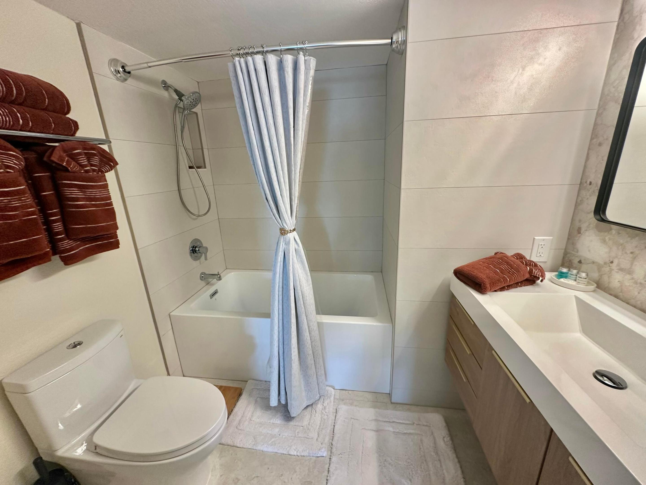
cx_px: 323
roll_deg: +2.2
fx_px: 261
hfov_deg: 102.1
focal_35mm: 14
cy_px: 242
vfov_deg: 85.7
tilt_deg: -16.6
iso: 200
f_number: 2.2
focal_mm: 2.22
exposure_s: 1/60
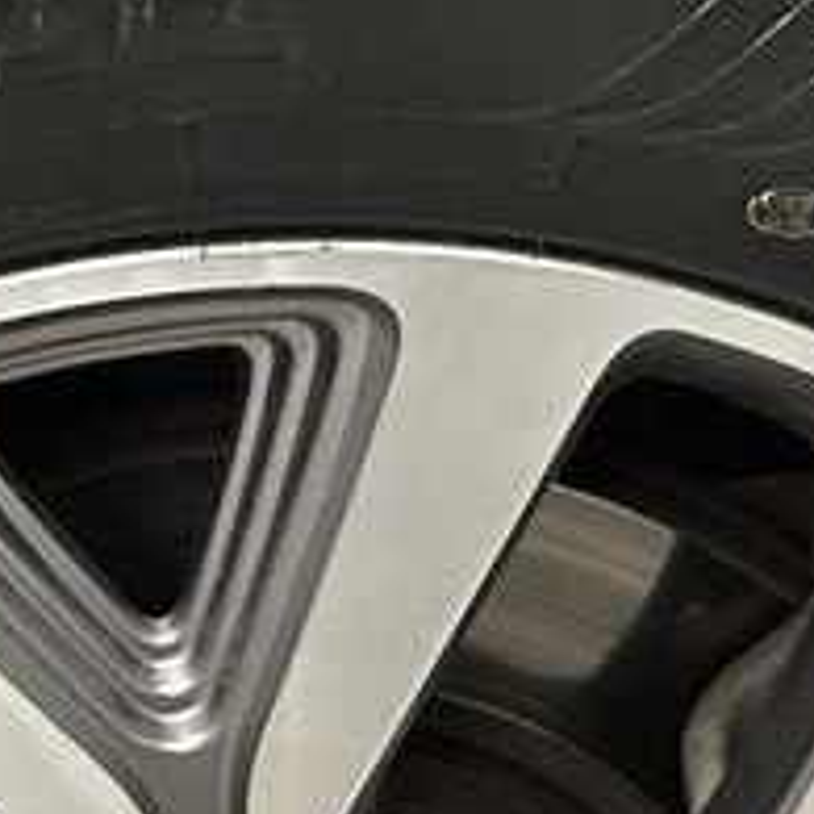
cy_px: 1138
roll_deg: -0.8
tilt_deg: -34.2
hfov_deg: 5.6
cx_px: 284
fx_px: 8354
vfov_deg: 5.5
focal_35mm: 314
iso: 640
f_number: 2.8
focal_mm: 9
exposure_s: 1/50
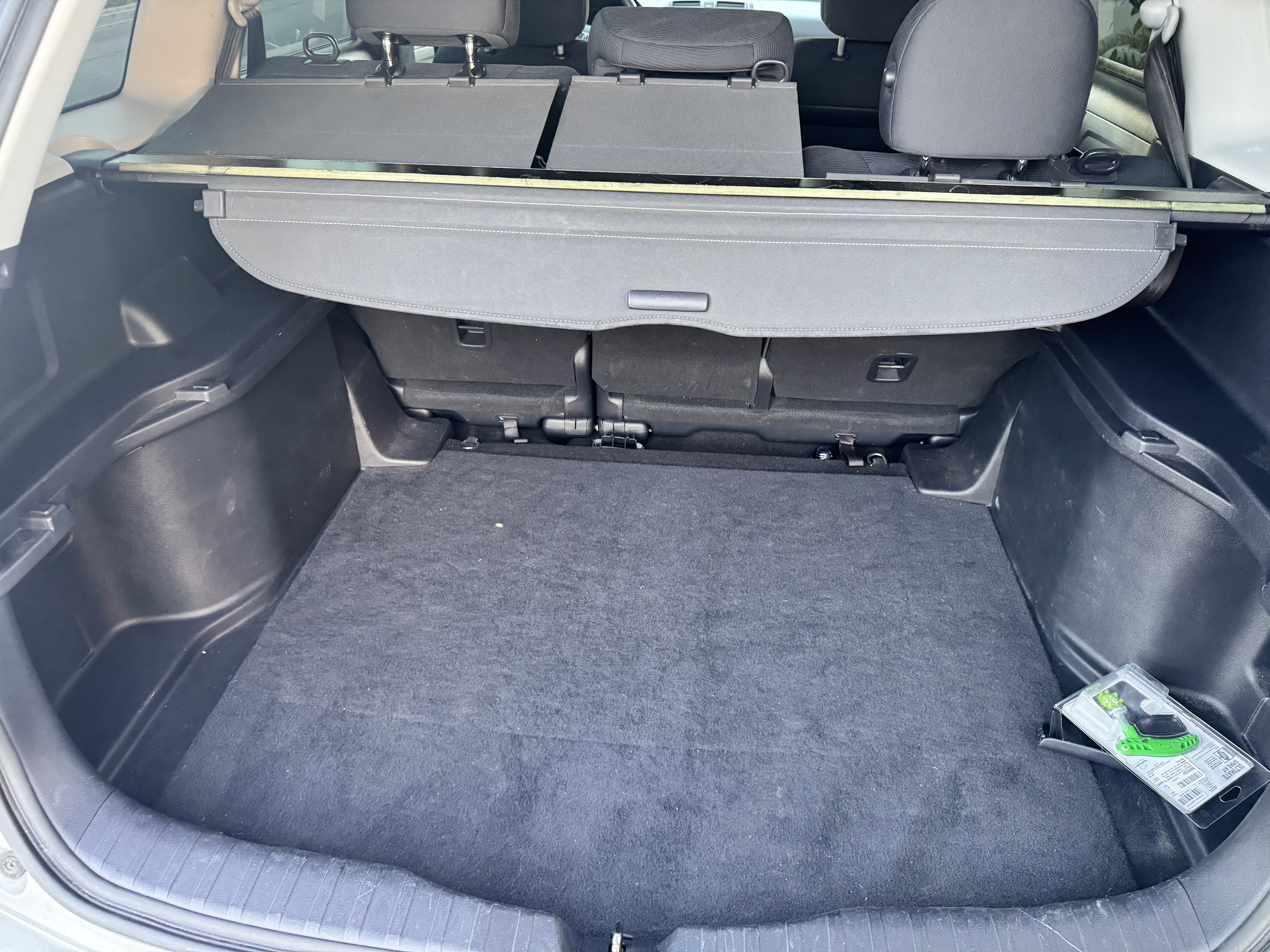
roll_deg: +1.2
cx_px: 635
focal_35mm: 24
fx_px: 881
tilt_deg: -32.7
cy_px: 476
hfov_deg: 71.6
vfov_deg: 56.8
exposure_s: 1/60
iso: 500
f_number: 1.78
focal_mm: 6.76
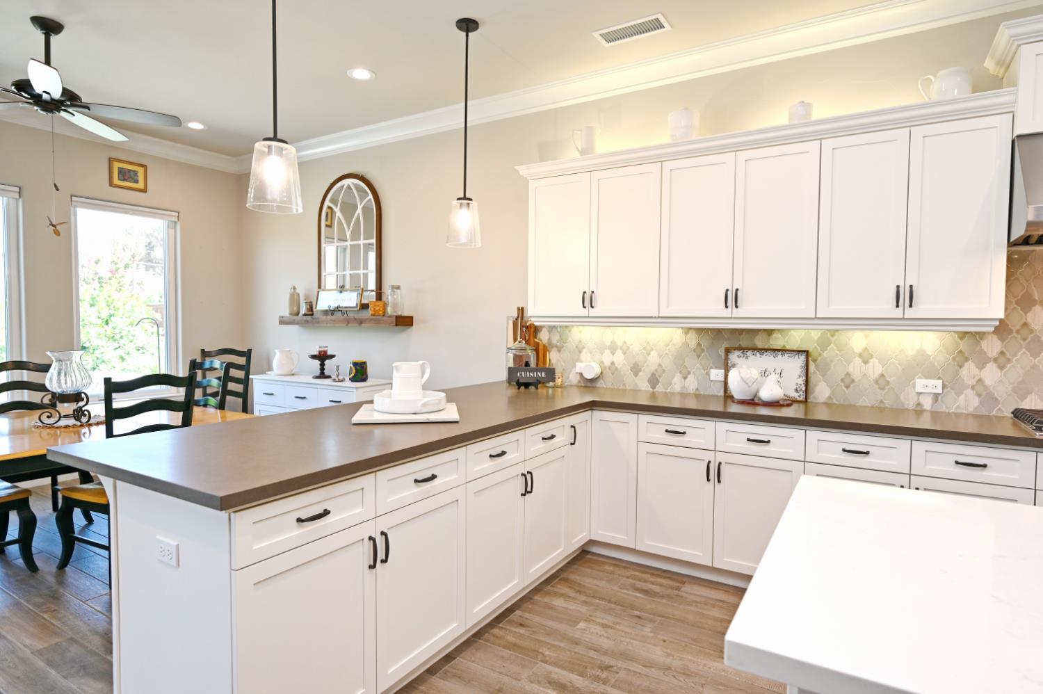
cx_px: 522
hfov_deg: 85.5
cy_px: 347
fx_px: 565
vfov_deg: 63.1
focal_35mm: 20
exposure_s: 1/60
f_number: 4
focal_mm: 19.5
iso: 200
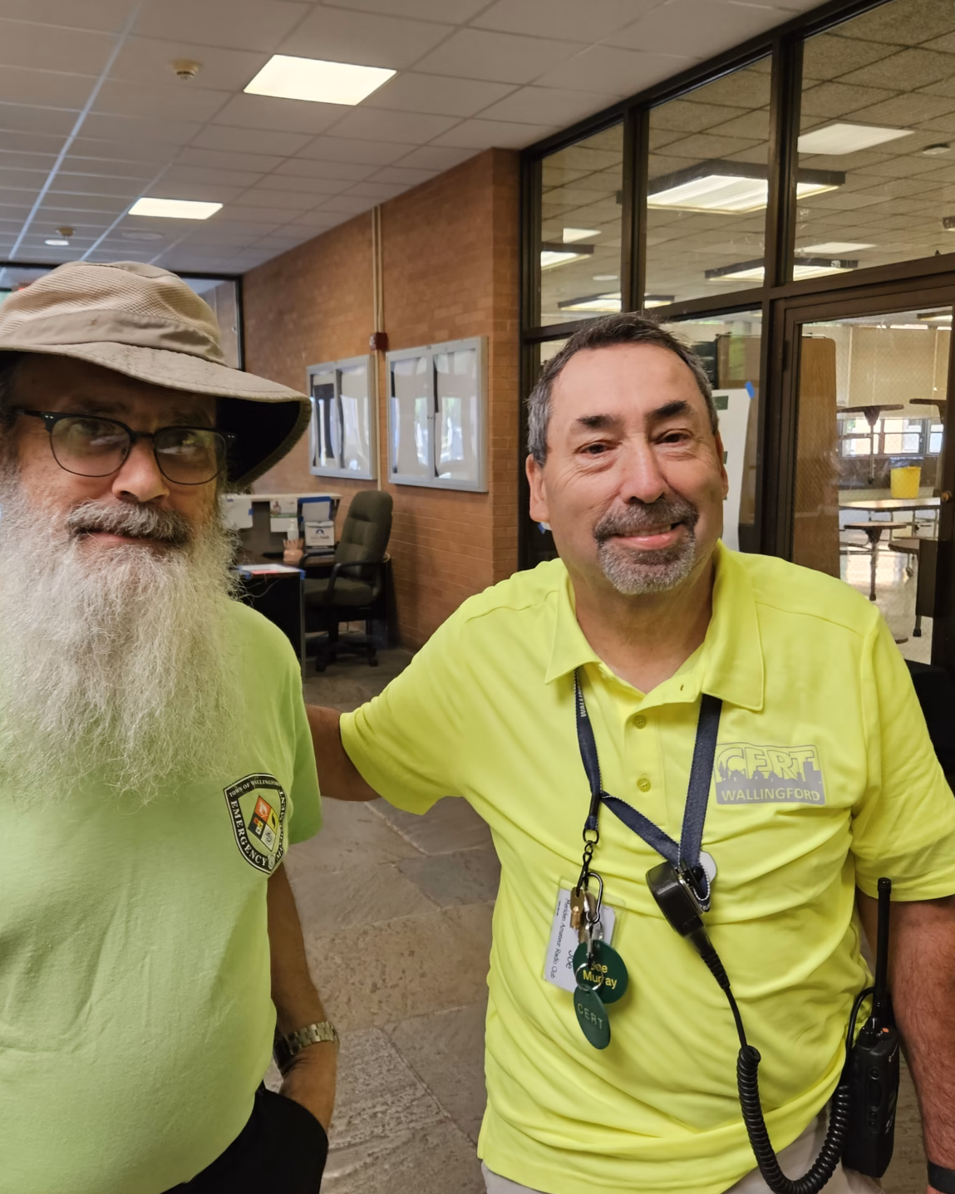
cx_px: 449
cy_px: 626
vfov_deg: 55.6
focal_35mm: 32
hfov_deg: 45.8
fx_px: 1131
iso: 200
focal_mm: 5.4
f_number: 1.8
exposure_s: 1/120
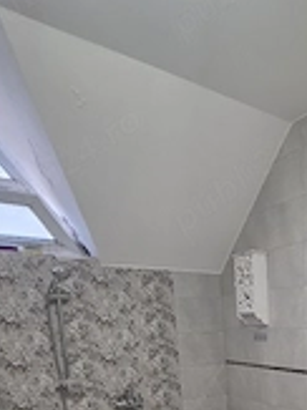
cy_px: 397
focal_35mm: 32
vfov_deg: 48.3
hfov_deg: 39.2
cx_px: 304
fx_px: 379
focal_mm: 2.2
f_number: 1.9
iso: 250
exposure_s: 1/101
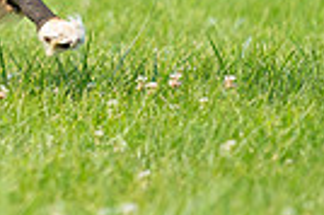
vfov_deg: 0.8
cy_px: -245
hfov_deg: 1.2
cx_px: -133
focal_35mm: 1670
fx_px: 15012
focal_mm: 385
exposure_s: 1/4000
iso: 2000
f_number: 6.3
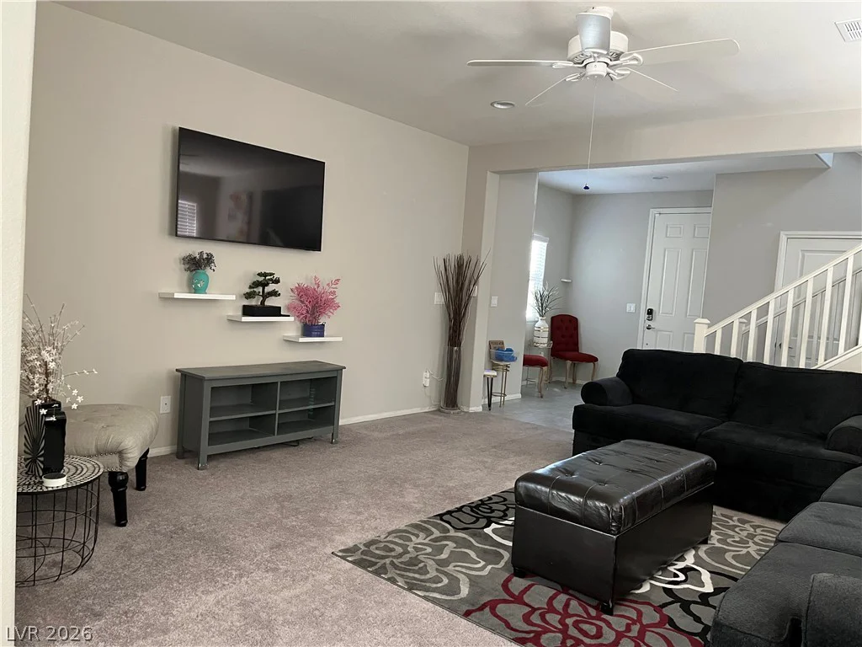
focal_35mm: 26
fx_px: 647
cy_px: 324
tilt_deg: -3.0
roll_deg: -3.4
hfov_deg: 67.3
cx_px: 431
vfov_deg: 53.1
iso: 400
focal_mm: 5.1
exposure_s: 1/60
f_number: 1.6
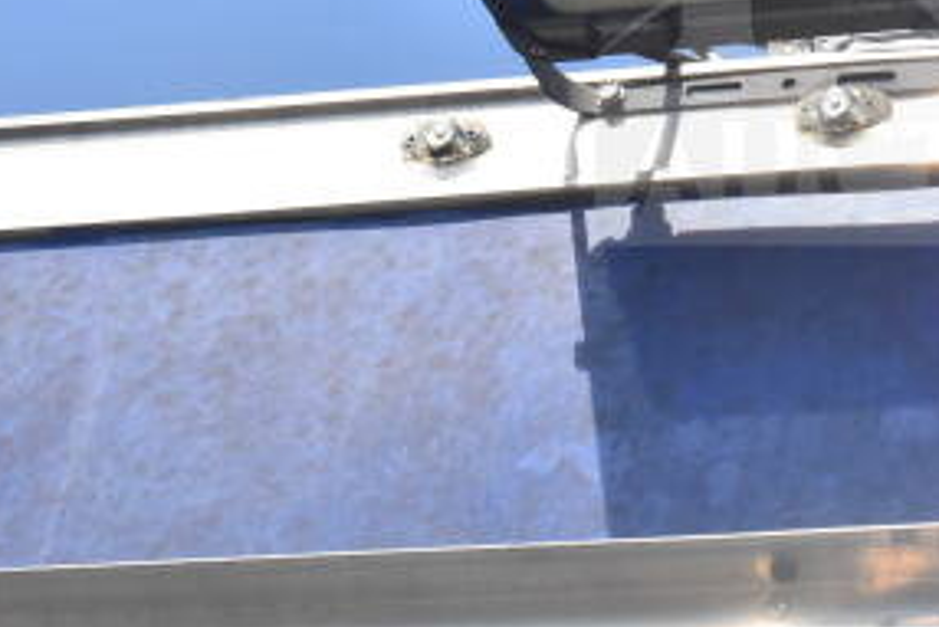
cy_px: -15
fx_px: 4595
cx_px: 962
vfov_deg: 7.8
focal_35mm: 176
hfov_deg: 11.5
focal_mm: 55
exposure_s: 1/640
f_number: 16
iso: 1600
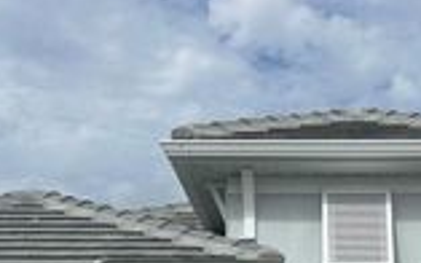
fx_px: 929
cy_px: 482
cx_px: 392
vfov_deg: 14.2
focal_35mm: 81
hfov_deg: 24.7
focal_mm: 6.86
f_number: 1.78
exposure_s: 1/10753
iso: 80
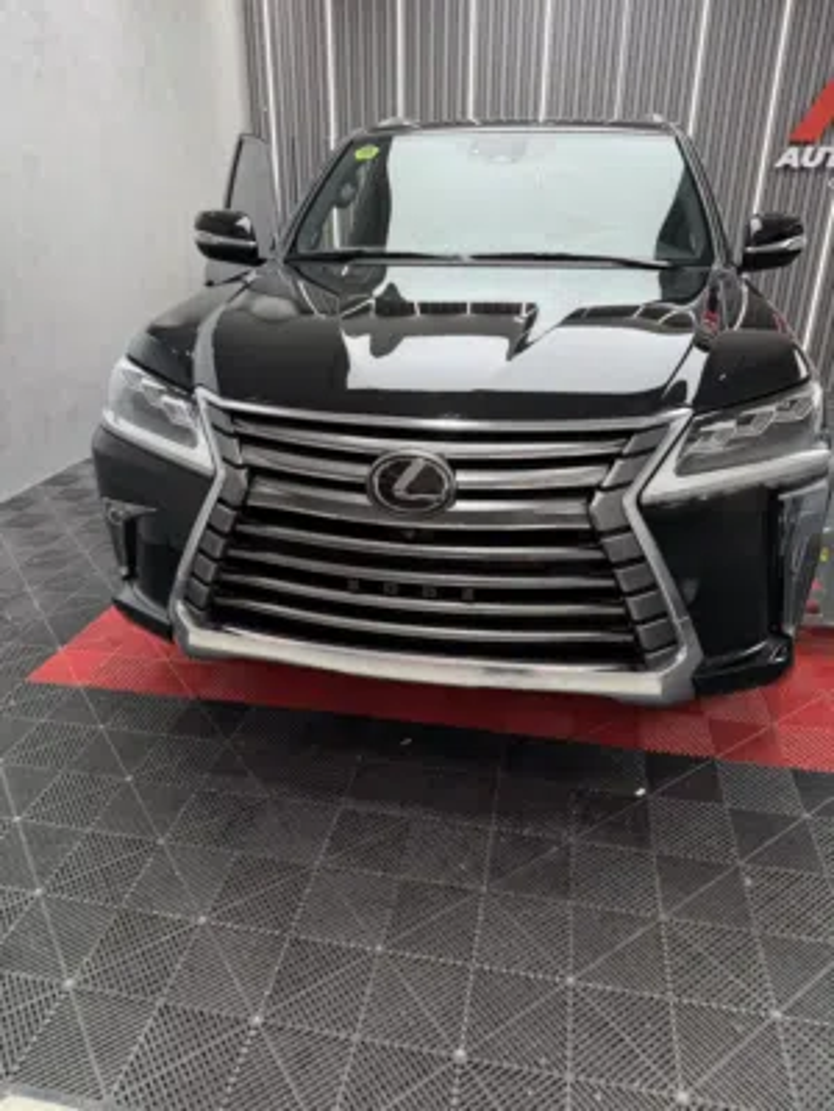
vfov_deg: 71.6
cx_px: 417
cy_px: 556
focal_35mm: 24
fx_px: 771
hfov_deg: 56.8
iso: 100
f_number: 1.78
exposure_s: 1/100
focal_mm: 6.76
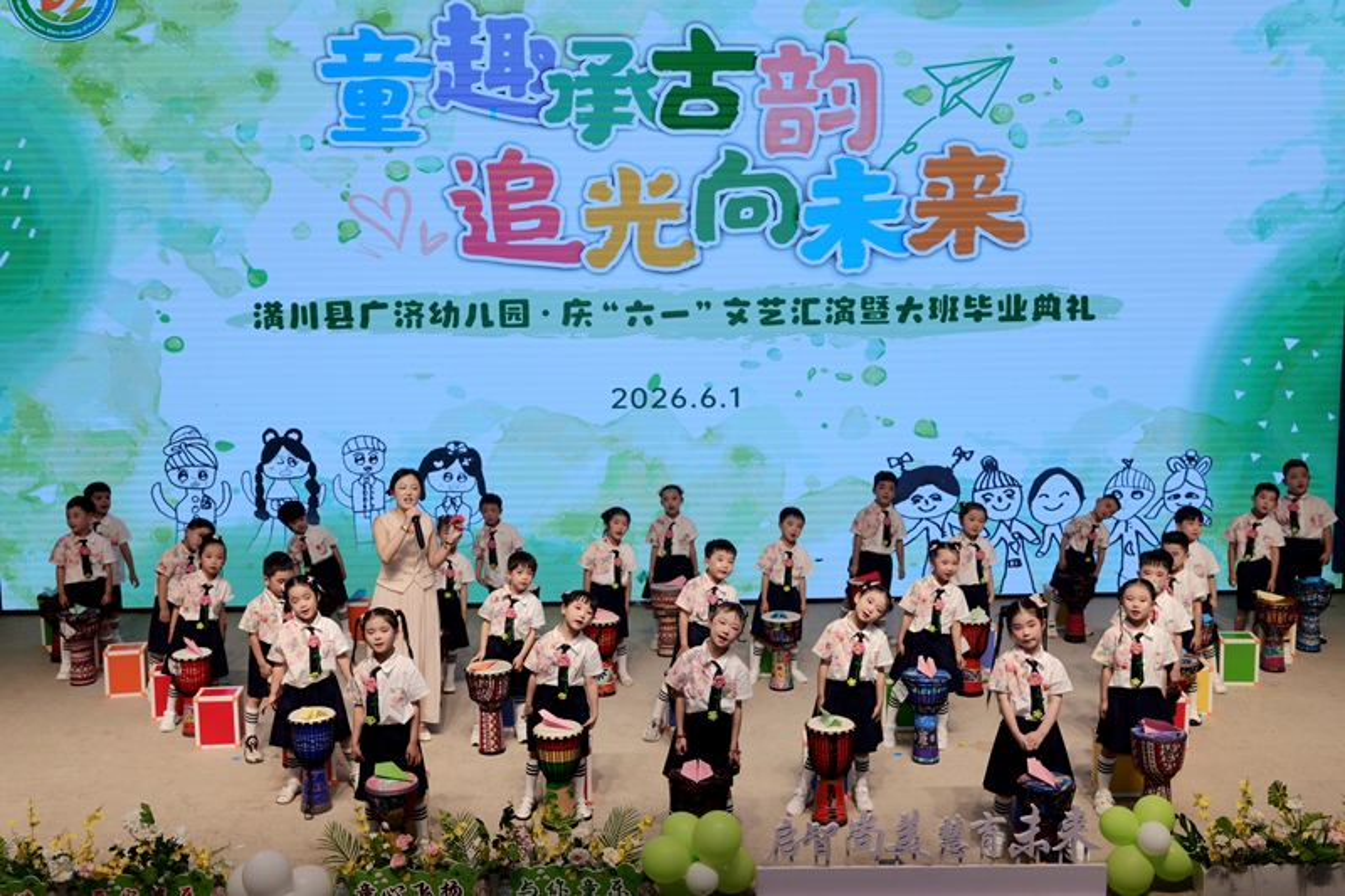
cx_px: 672
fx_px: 1382
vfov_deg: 35.9
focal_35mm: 37
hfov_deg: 51.9
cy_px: 448
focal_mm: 37
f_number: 4.5
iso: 400
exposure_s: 1/250
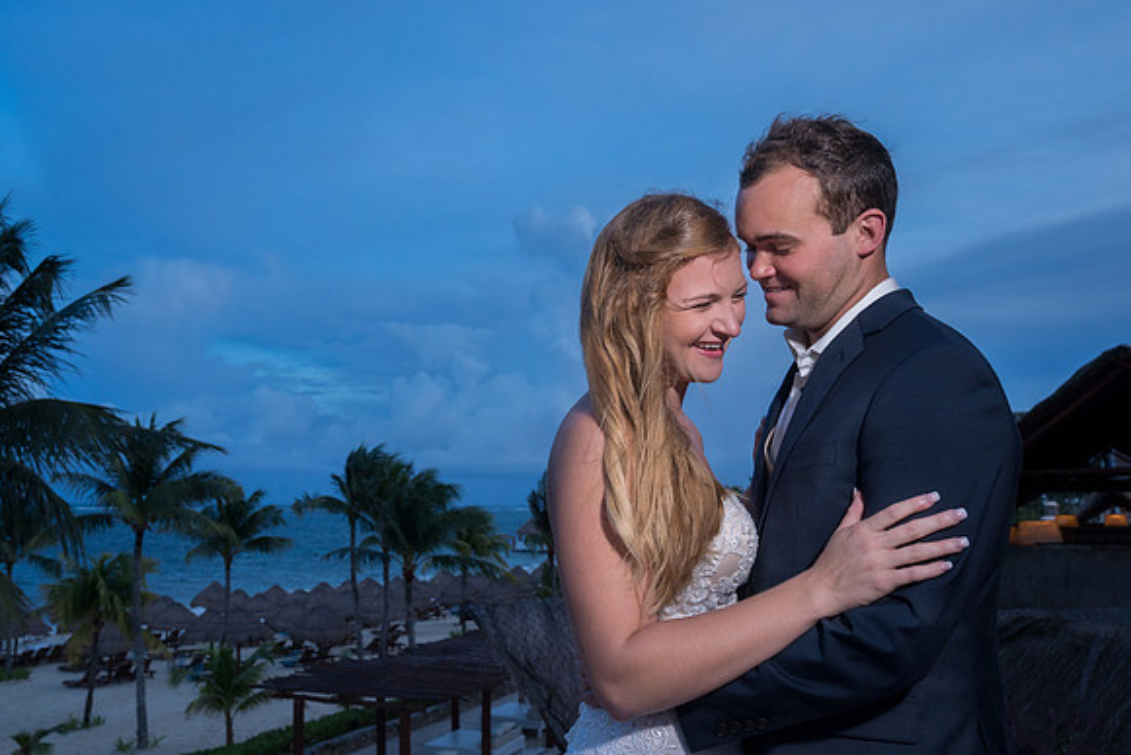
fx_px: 911
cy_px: 378
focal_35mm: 29
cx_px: 566
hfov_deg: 63.6
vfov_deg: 45.0
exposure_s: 1/200
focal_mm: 29
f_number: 7.1
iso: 1000
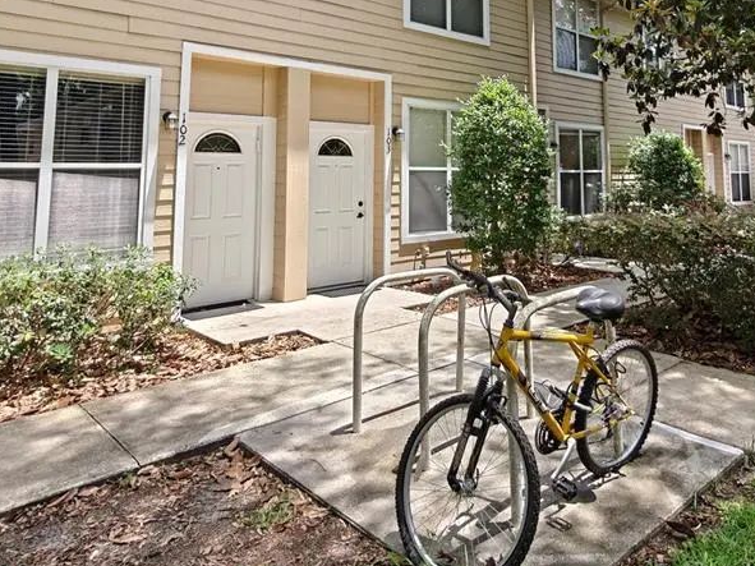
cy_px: 114
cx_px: 487
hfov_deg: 66.0
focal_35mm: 26
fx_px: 567
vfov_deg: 49.9
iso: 250
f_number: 2
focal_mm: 2.3
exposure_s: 1/400
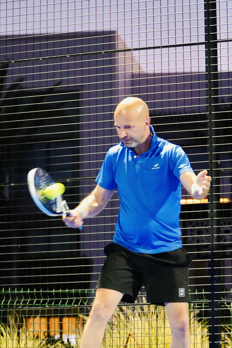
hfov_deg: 8.4
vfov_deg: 12.6
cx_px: 117
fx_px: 1576
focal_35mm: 163
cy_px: 221
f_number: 4
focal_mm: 74
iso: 6400
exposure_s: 1/160
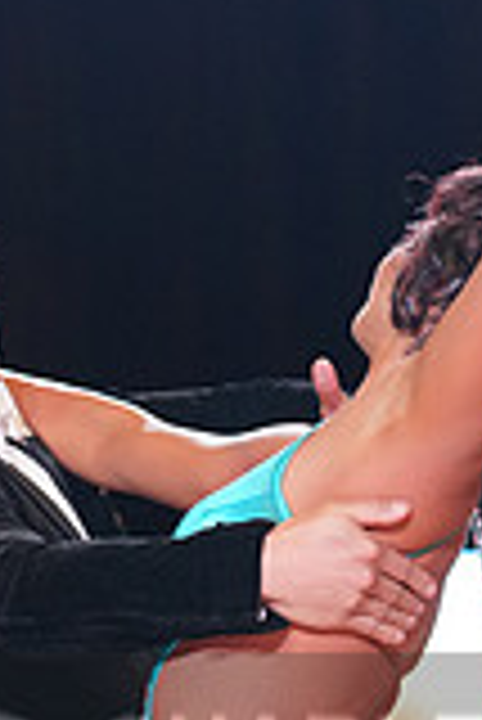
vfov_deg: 5.2
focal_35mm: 391
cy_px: 806
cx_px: 376
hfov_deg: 3.5
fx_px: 7835
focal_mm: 108
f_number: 2.8
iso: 1600
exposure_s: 1/400
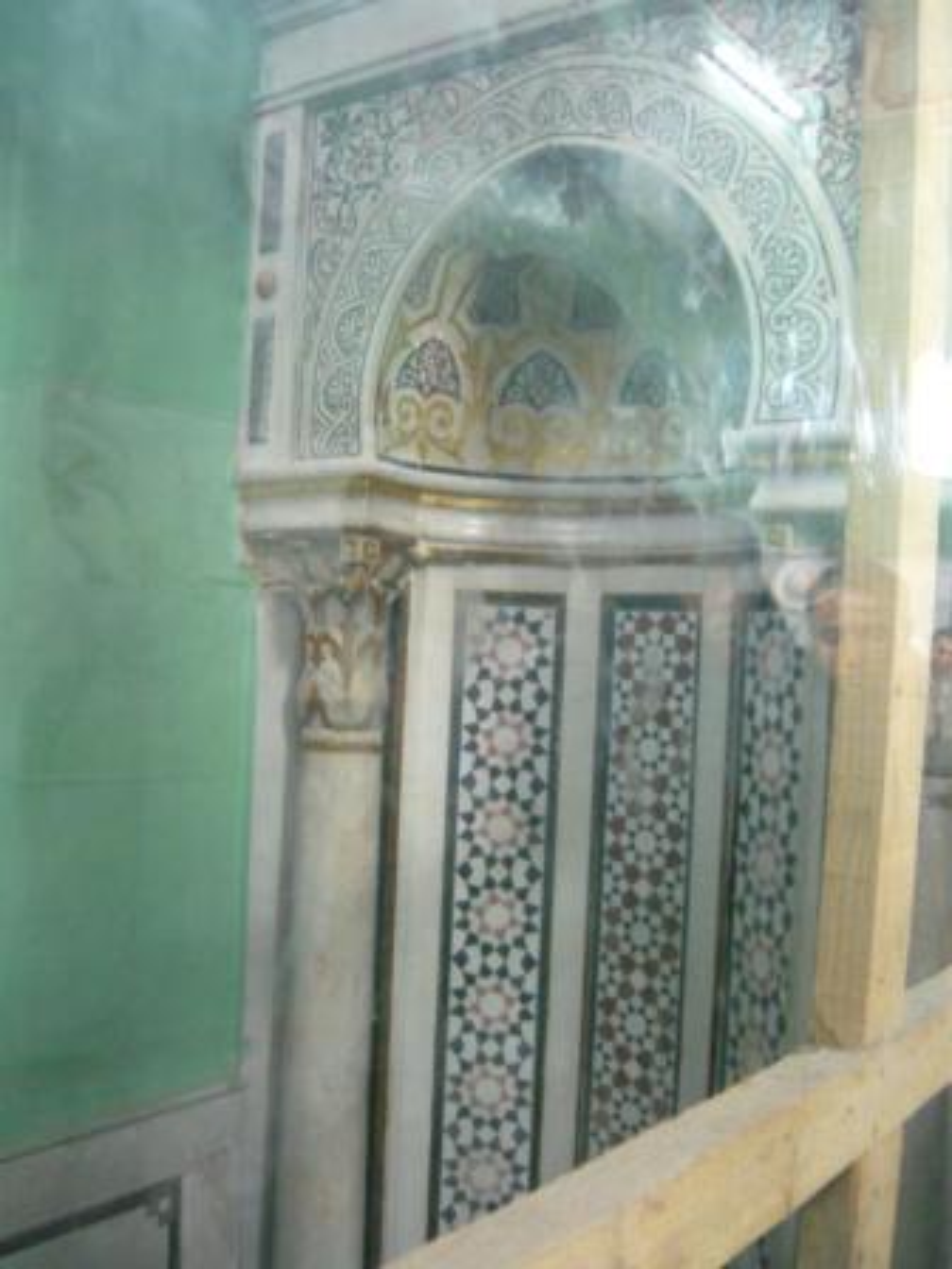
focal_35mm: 33
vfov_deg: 55.4
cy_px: 634
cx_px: 476
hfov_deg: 42.9
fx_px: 1210
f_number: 2.8
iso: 400
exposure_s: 1/13
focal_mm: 5.5
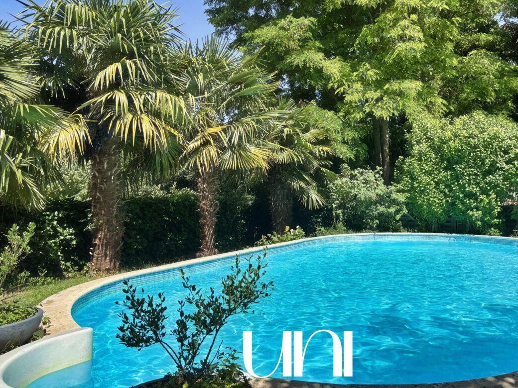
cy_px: 171
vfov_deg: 46.7
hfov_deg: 59.7
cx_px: 298
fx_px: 449
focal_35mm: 30
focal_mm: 5.96
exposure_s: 1/5076
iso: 50
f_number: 1.6
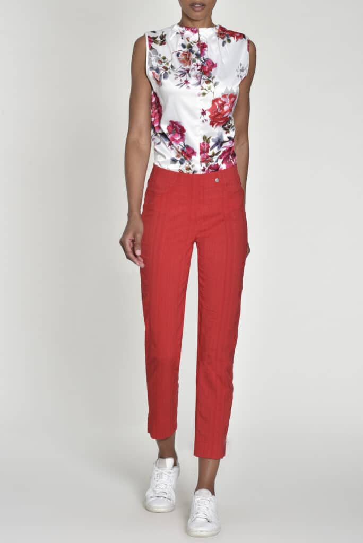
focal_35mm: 110
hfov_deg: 12.5
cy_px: 272
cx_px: 182
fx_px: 1661
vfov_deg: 18.6
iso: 200
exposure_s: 1/200
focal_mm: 110
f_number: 13
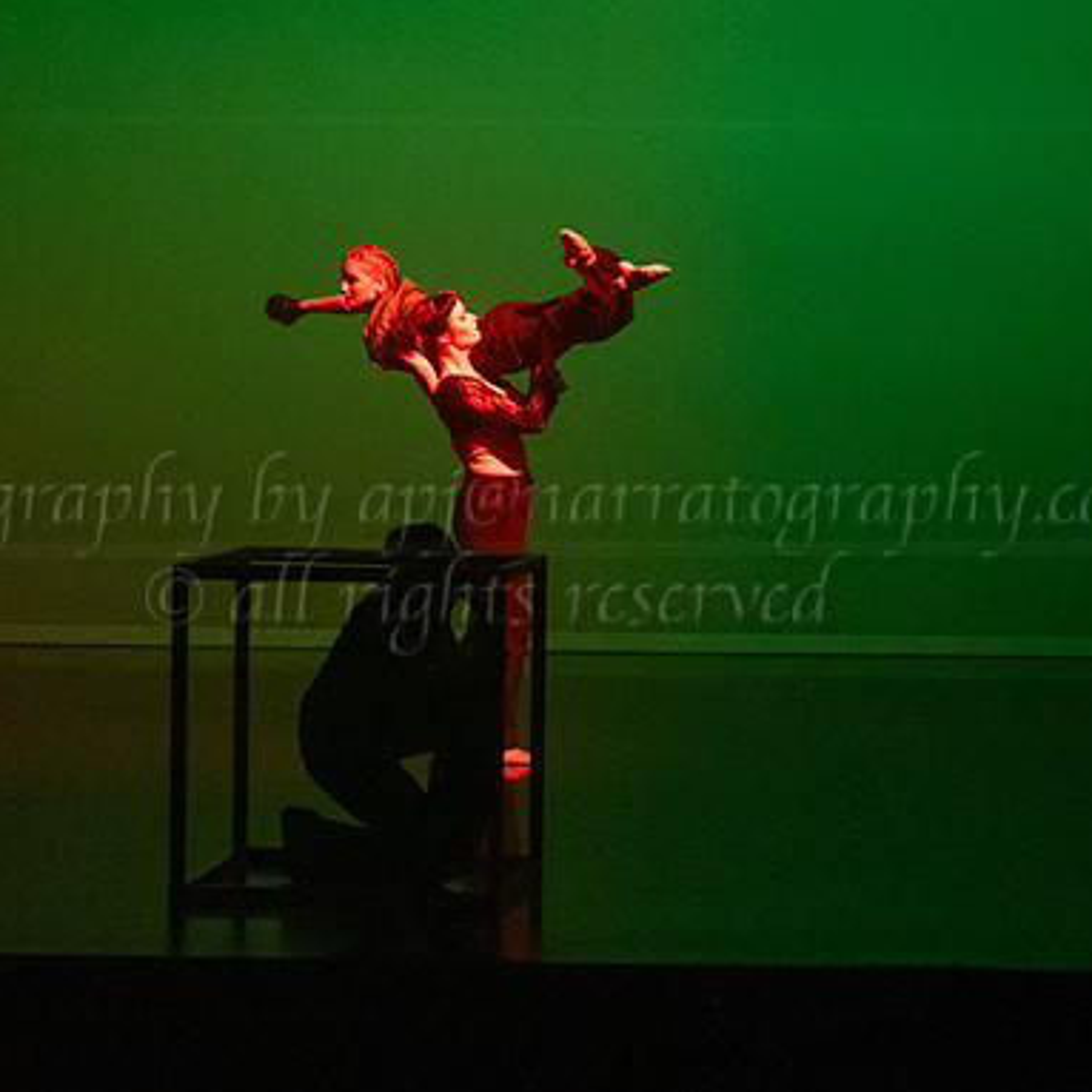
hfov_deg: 14.2
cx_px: 455
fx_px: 4390
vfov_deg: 14.2
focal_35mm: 123
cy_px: 449
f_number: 3.2
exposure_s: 1/320
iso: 4000
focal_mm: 75
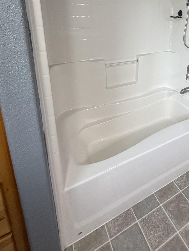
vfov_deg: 66.0
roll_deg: -2.0
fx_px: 175
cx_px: 149
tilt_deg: -14.4
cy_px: 55
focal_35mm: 24
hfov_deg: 53.3
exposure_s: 1/120
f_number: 2.2
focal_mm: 2.22
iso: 200
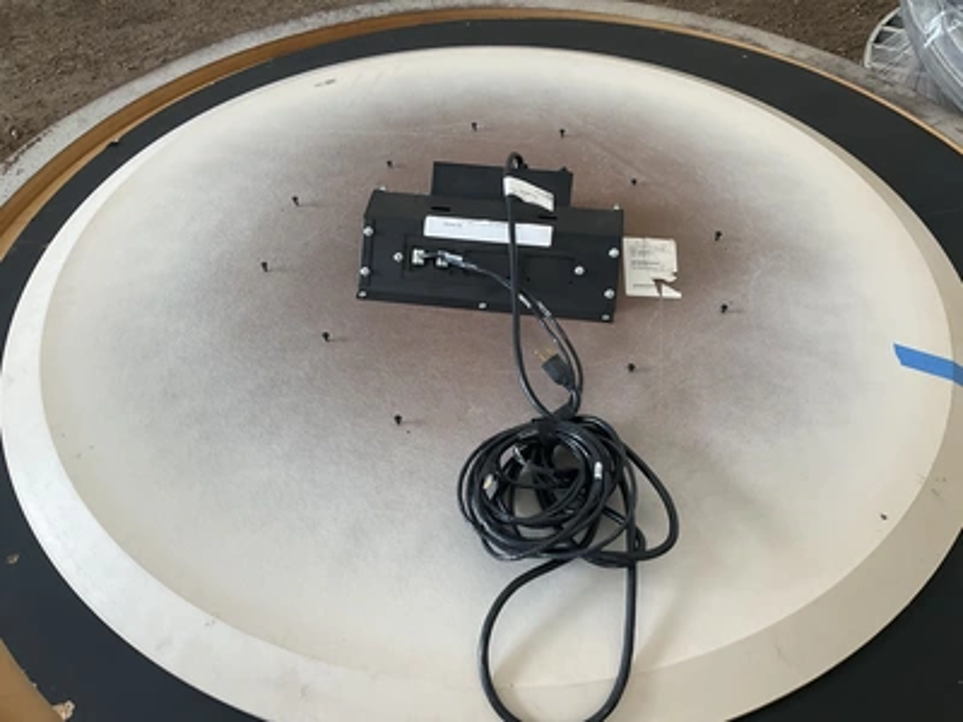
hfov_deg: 61.7
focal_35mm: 29
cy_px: 361
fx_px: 807
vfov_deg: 48.2
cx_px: 482
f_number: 1.8
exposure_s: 1/122
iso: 40
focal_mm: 3
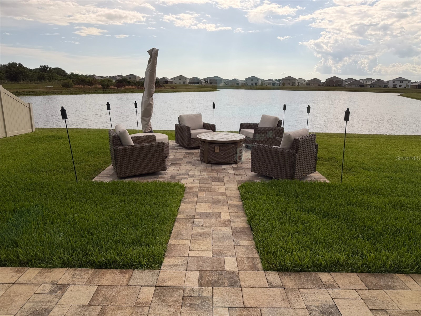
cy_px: 158
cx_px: 210
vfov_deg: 56.8
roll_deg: -0.6
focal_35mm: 24
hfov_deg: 71.6
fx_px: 292
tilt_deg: -14.6
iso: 80
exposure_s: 1/4673
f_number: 1.78
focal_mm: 6.76
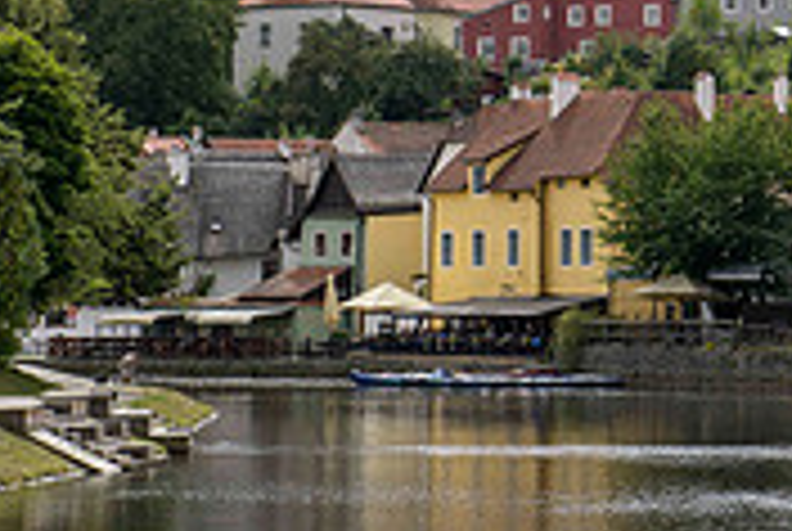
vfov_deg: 6.7
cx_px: 1040
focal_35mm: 204
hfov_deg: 9.9
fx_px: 4496
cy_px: 56
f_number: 7.1
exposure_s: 1/160
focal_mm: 62
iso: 64
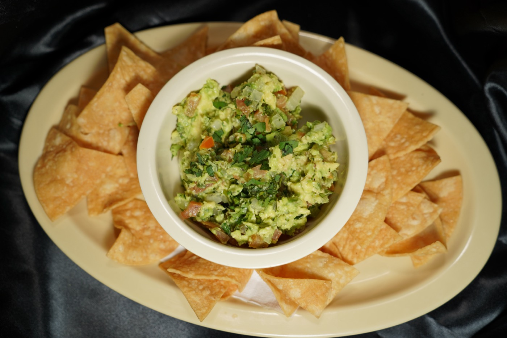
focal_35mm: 35
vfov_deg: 37.8
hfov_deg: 54.4
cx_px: 254
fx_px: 493
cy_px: 169
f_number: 4
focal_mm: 35
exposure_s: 1/250
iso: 100
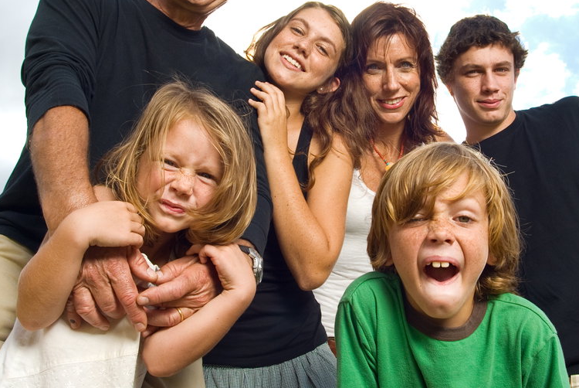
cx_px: 323
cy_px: 167
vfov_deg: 28.1
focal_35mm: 48
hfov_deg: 41.0
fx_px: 773
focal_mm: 20
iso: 100
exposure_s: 1/200
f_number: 8
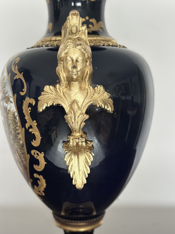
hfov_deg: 30.3
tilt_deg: -7.0
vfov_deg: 39.7
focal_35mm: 48
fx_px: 324
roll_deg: -0.8
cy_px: 117
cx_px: 88
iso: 250
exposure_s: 1/60
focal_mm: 6.86
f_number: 1.78
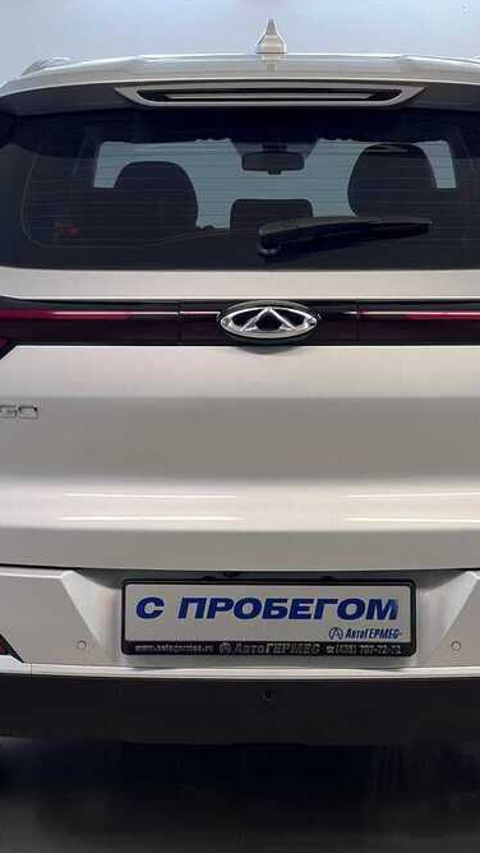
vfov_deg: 30.6
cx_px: 269
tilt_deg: -7.8
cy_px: 425
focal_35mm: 69
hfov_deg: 17.5
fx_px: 1560
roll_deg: -1.0
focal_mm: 6.86
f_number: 1.78
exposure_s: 1/100
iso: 125
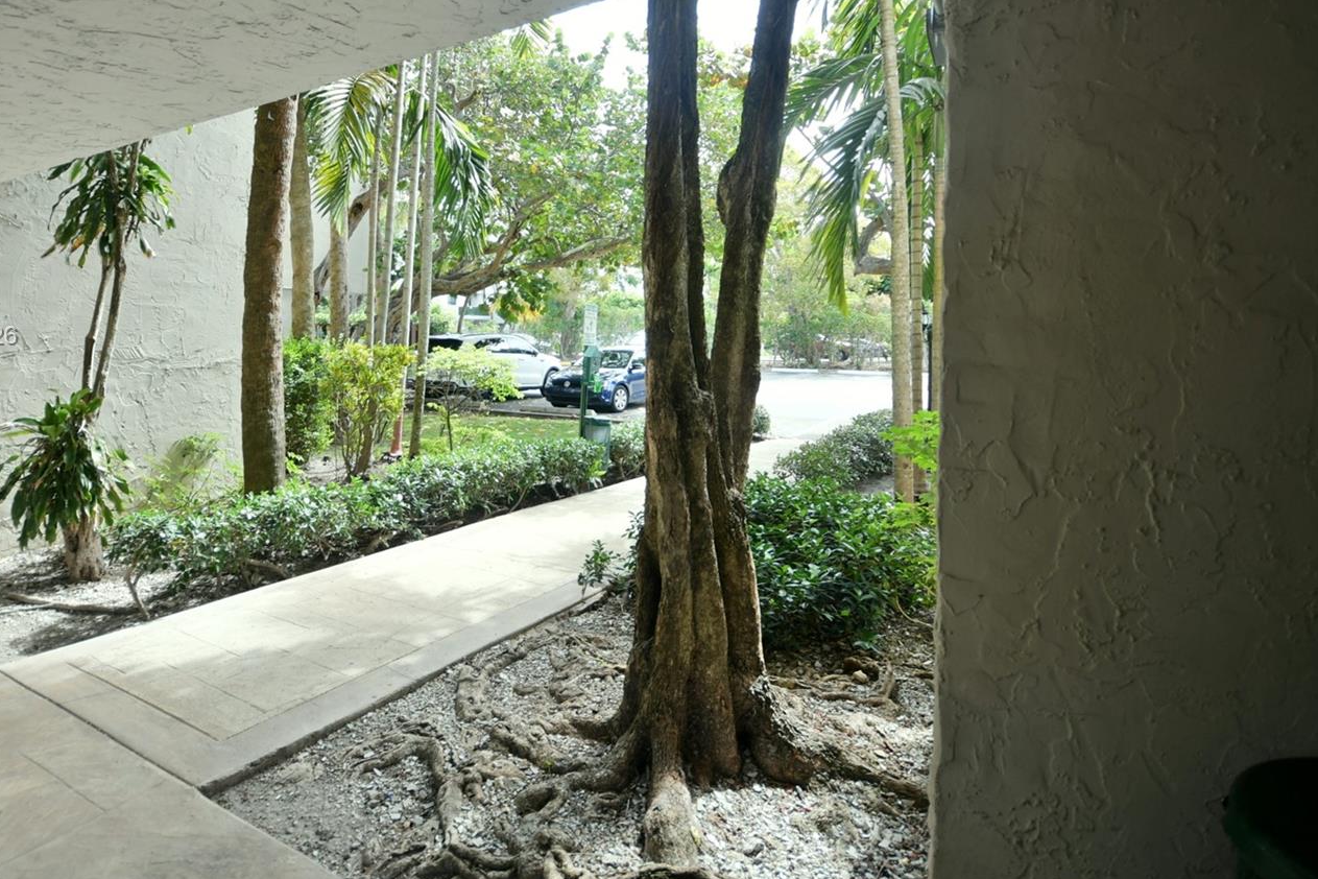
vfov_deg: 63.8
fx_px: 696
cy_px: 337
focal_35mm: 19
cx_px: 527
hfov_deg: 85.8
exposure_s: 1/100
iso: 100
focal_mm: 10
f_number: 4
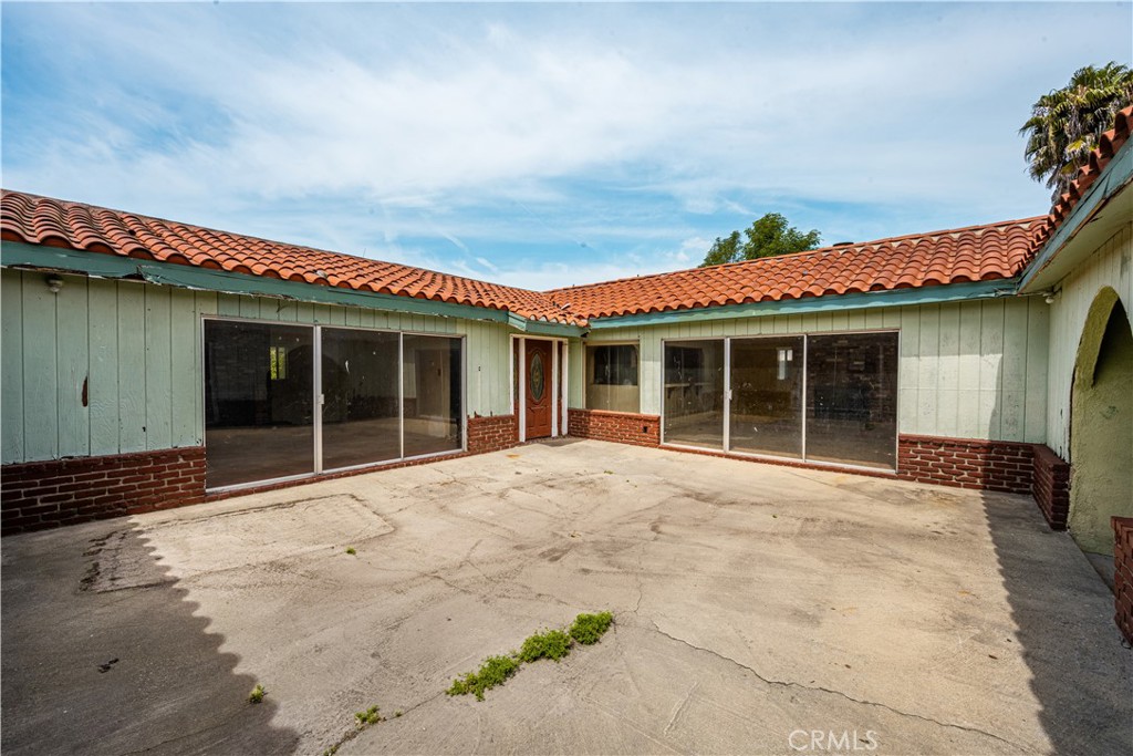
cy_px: 378
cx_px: 566
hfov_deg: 104.2
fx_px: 441
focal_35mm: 14
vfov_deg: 81.2
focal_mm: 14
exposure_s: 1/160
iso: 100
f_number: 16
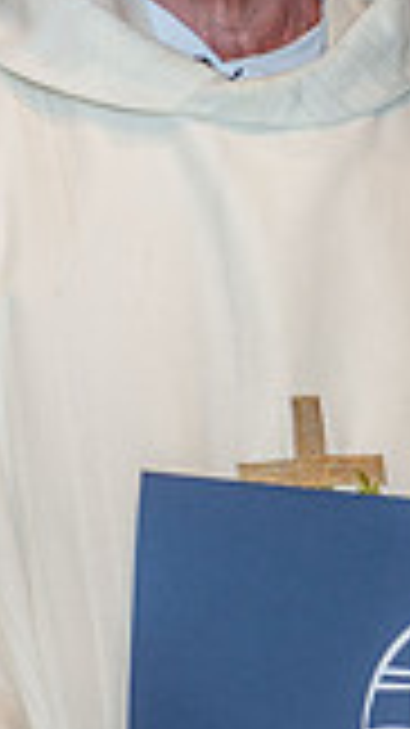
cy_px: 338
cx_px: 527
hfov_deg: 4.6
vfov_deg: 8.2
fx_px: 5088
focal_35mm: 263
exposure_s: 1/125
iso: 1600
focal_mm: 70
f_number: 5.6
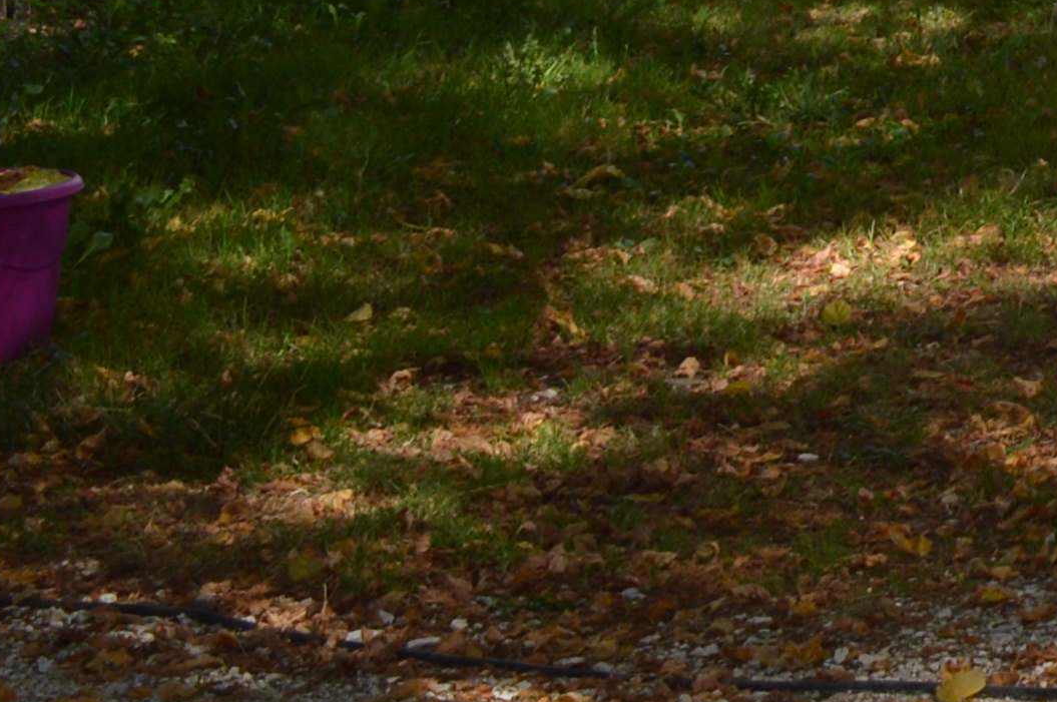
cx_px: 2509
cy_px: -1132
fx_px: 4517
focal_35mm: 154
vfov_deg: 8.0
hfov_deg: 11.2
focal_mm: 18
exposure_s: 1/200
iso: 100
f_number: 8
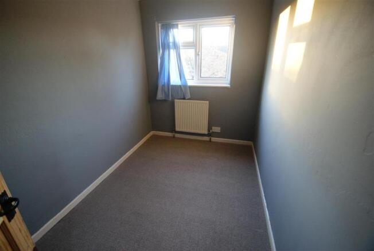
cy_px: 126
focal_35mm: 15
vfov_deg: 77.5
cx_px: 187
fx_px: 156
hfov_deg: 100.3
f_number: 3.5
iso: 400
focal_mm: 10
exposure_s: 1/20
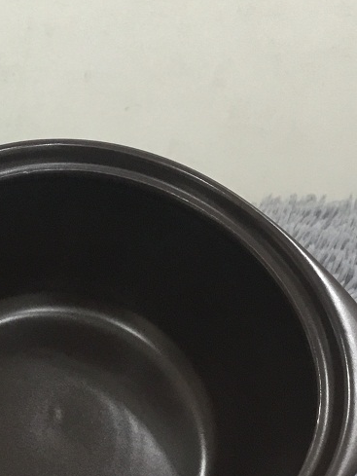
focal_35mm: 76
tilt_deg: -20.2
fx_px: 1045
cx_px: -7
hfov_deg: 18.8
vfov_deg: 25.6
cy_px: 201
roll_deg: -0.3
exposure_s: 1/33
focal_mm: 3.3
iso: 125
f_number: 2.4
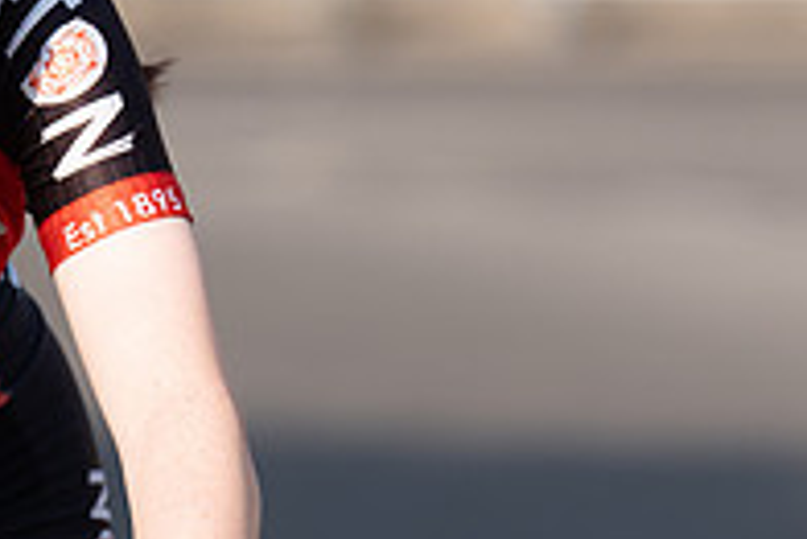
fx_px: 17811
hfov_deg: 2.6
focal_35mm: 794
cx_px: 33
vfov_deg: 1.7
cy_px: 80
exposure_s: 1/1000
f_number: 4
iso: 160
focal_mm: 191
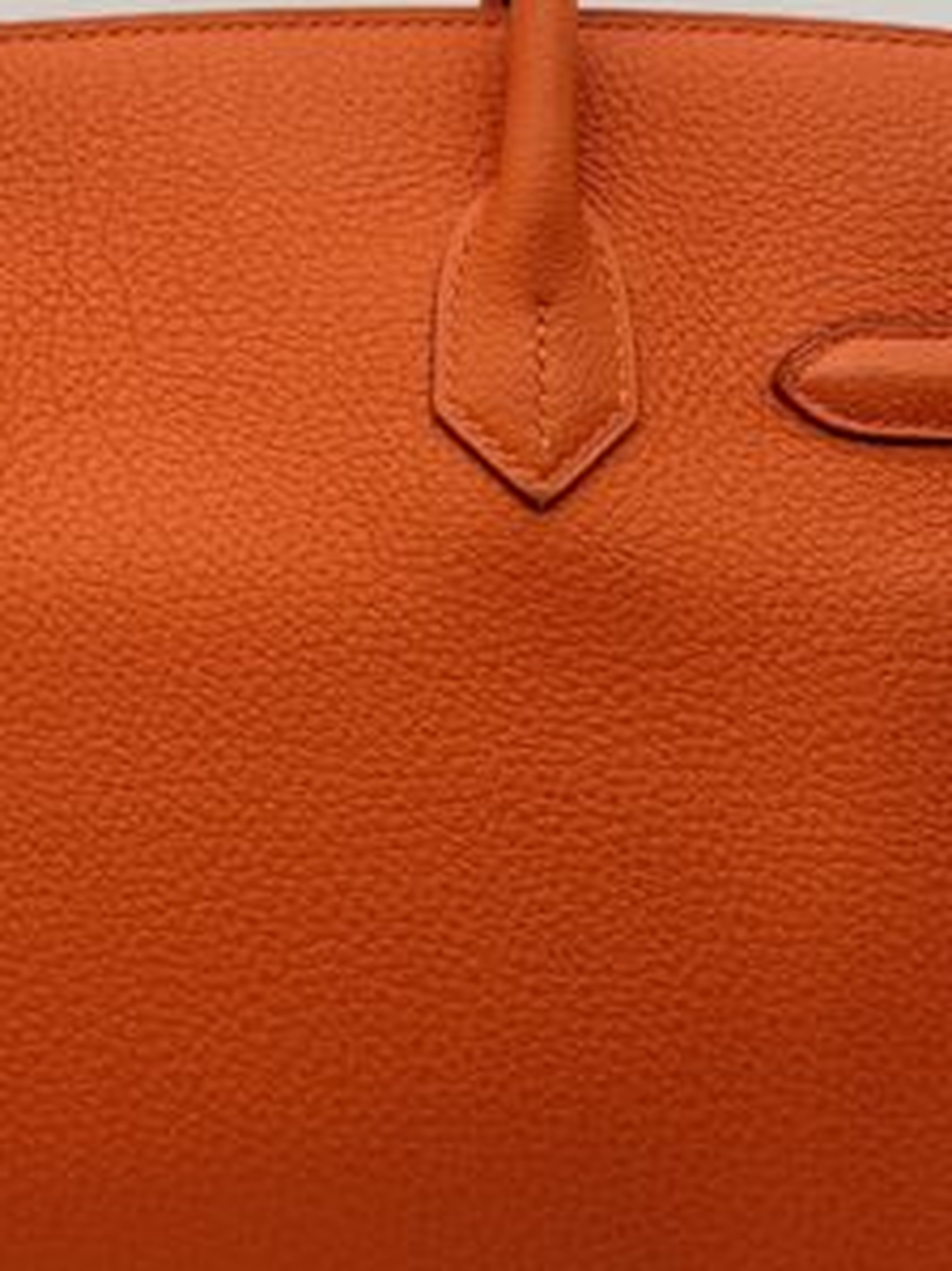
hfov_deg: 16.4
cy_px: 599
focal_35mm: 89
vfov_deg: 22.0
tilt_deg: -12.2
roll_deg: -0.8
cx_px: 136
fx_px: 3266
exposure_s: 1/114
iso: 32
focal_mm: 5.7
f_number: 1.5
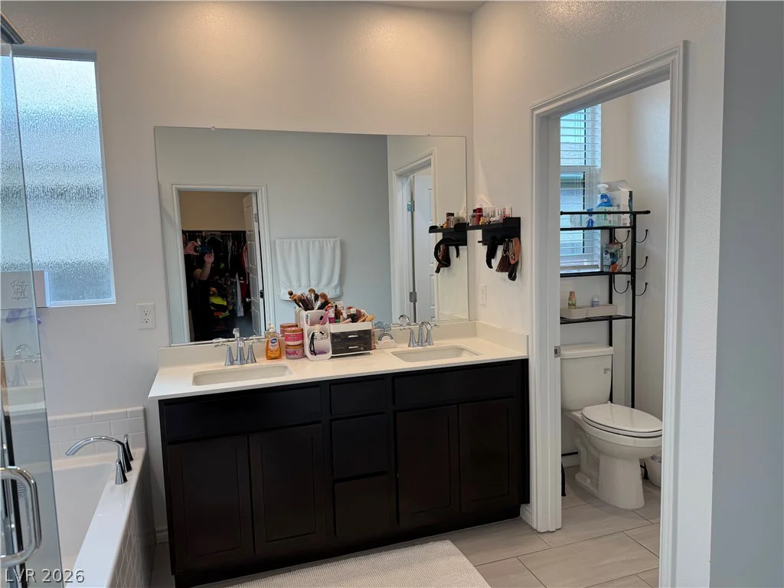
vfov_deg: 56.8
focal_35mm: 24
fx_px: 544
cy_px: 294
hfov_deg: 71.6
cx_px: 392
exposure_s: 1/120
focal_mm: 6.76
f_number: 1.78
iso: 50
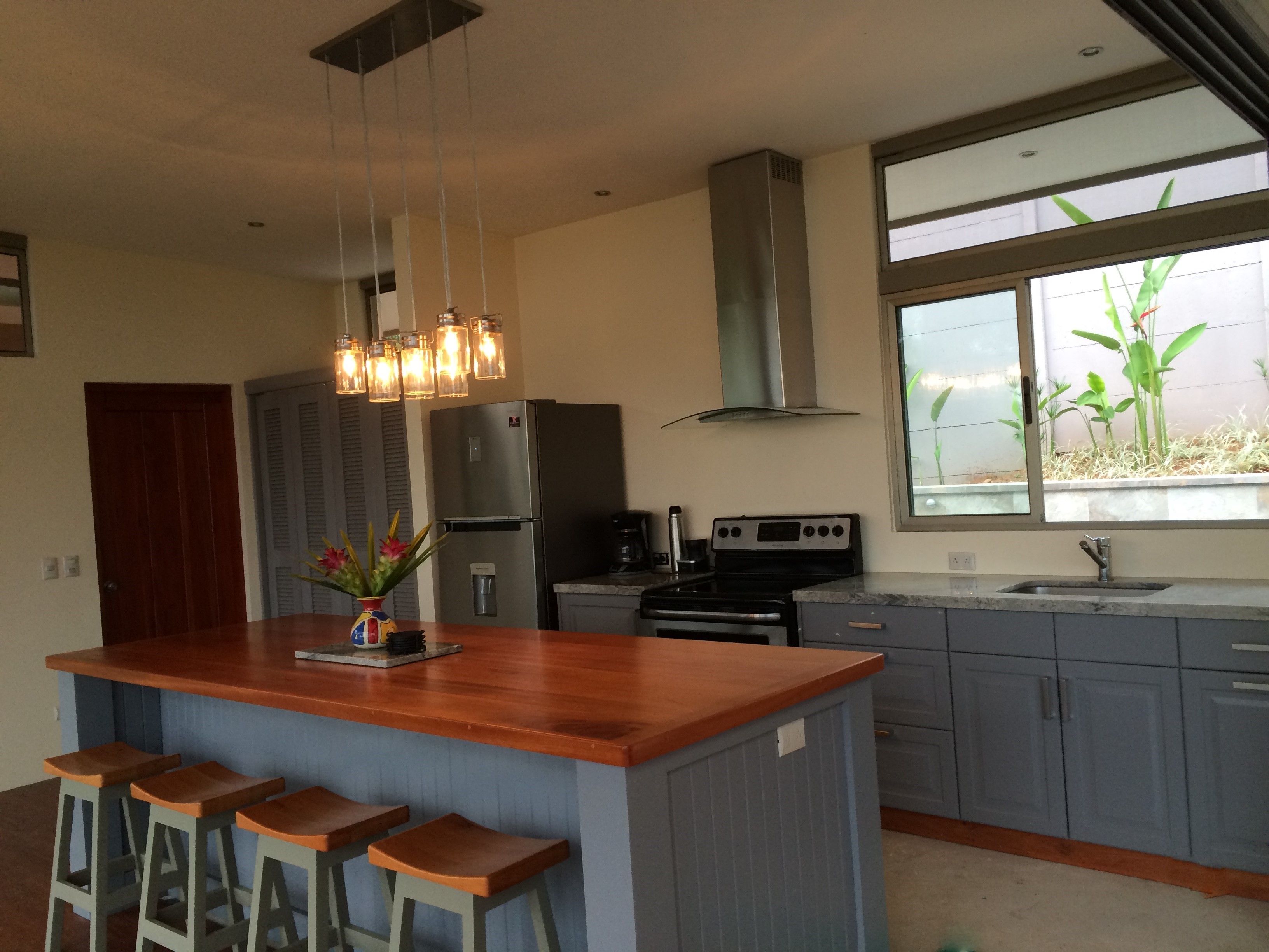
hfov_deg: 61.7
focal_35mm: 29
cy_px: 476
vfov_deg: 48.2
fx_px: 1063
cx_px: 634
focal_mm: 4.15
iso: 50
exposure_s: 1/30
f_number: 2.2
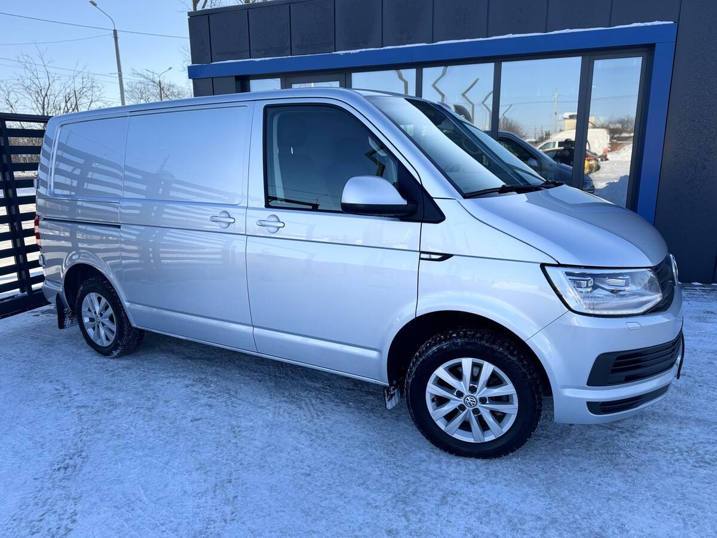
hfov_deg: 71.6
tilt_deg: -11.8
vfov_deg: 56.8
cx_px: 358
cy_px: 269
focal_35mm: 24
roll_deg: -2.0
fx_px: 497
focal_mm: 6.76
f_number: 1.78
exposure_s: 1/1597
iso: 80
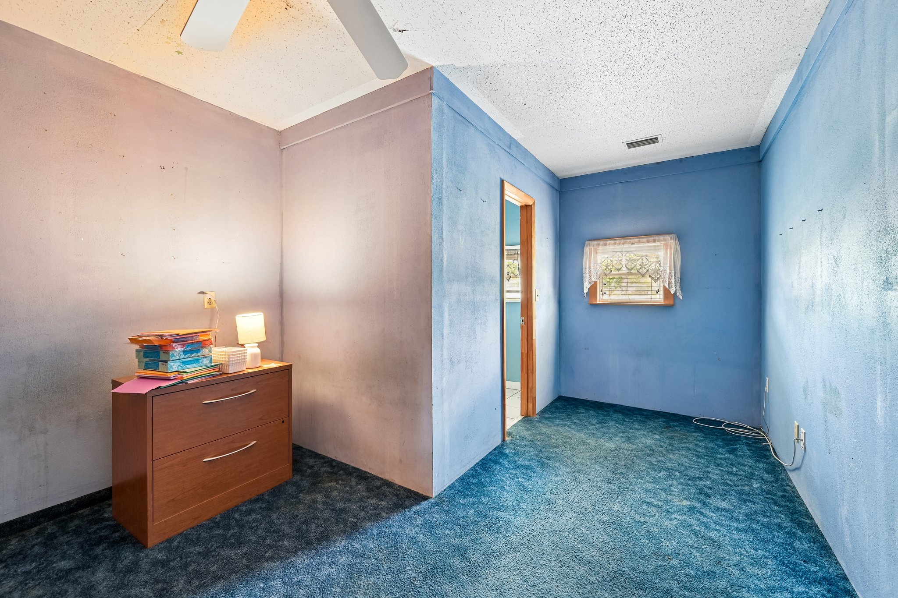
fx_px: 349
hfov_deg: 104.3
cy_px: 299
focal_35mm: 14
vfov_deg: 81.2
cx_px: 449
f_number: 8
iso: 400
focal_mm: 14
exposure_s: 1/3.33
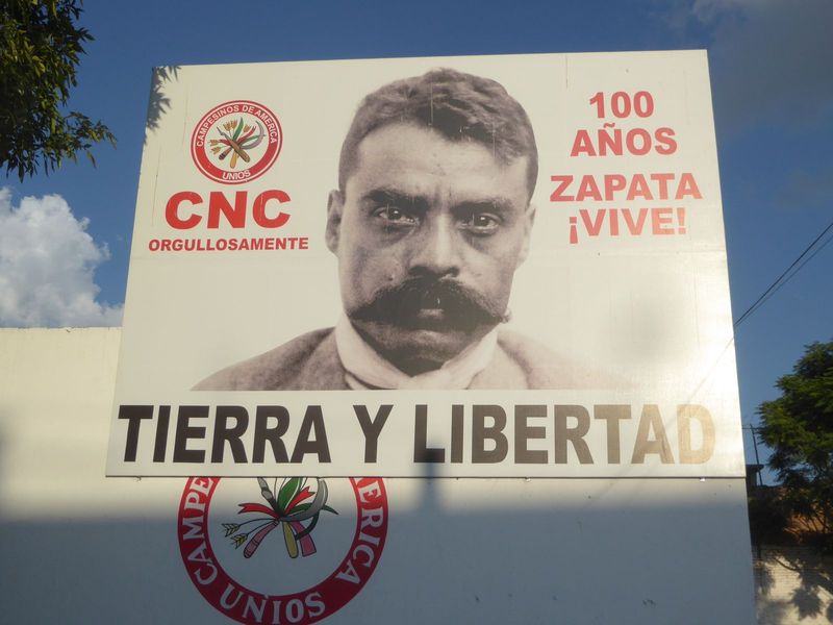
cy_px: 312
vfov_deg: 34.3
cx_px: 416
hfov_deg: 44.8
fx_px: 1011
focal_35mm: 42
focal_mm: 7.2
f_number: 3.8
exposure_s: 1/1300
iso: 80
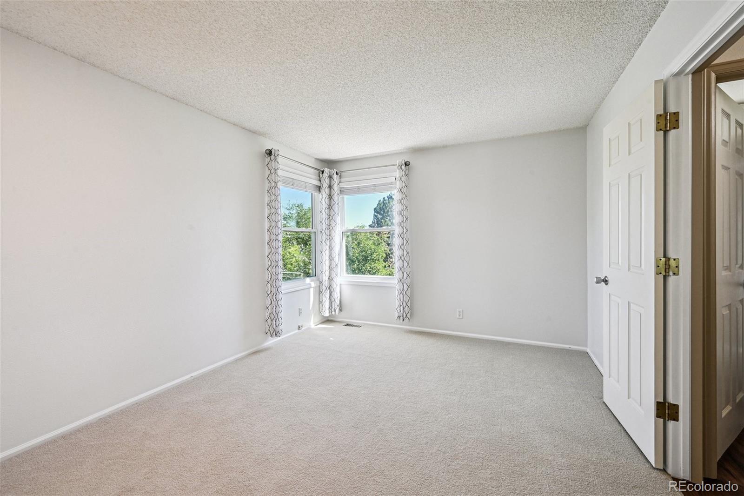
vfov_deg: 81.2
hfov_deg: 104.3
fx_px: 289
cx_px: 372
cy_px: 248
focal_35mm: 14
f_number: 10
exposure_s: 1/30
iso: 400
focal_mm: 14
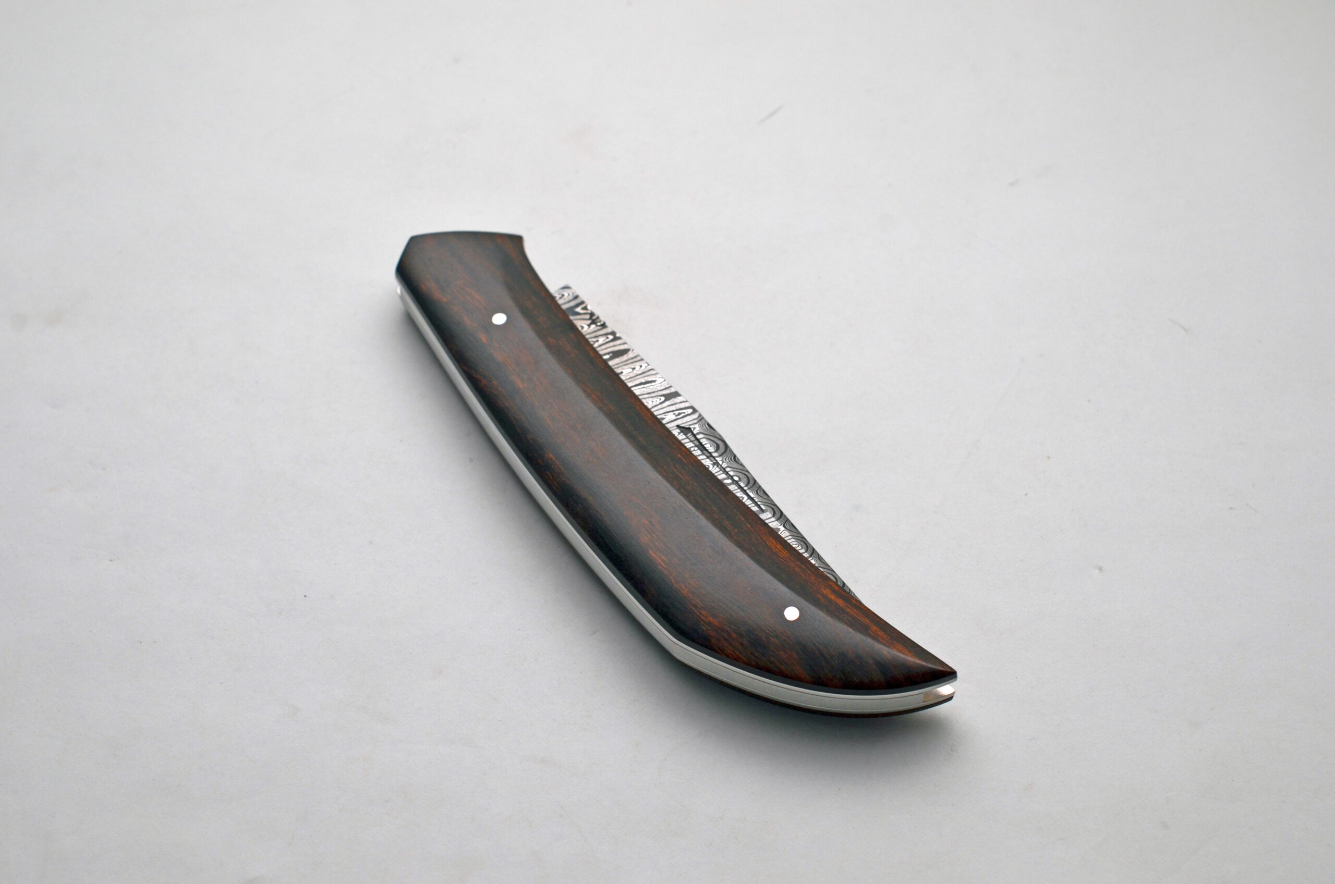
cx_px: 668
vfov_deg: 22.5
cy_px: 442
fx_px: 2221
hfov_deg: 33.5
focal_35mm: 60
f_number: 8
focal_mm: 40
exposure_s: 1/250
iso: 200
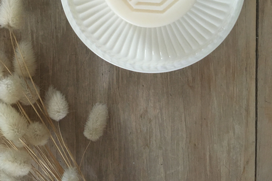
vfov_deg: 31.0
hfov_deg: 47.4
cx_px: 134
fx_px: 310
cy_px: 14
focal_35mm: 41
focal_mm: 4.15
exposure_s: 1/33
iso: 250
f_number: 2.2
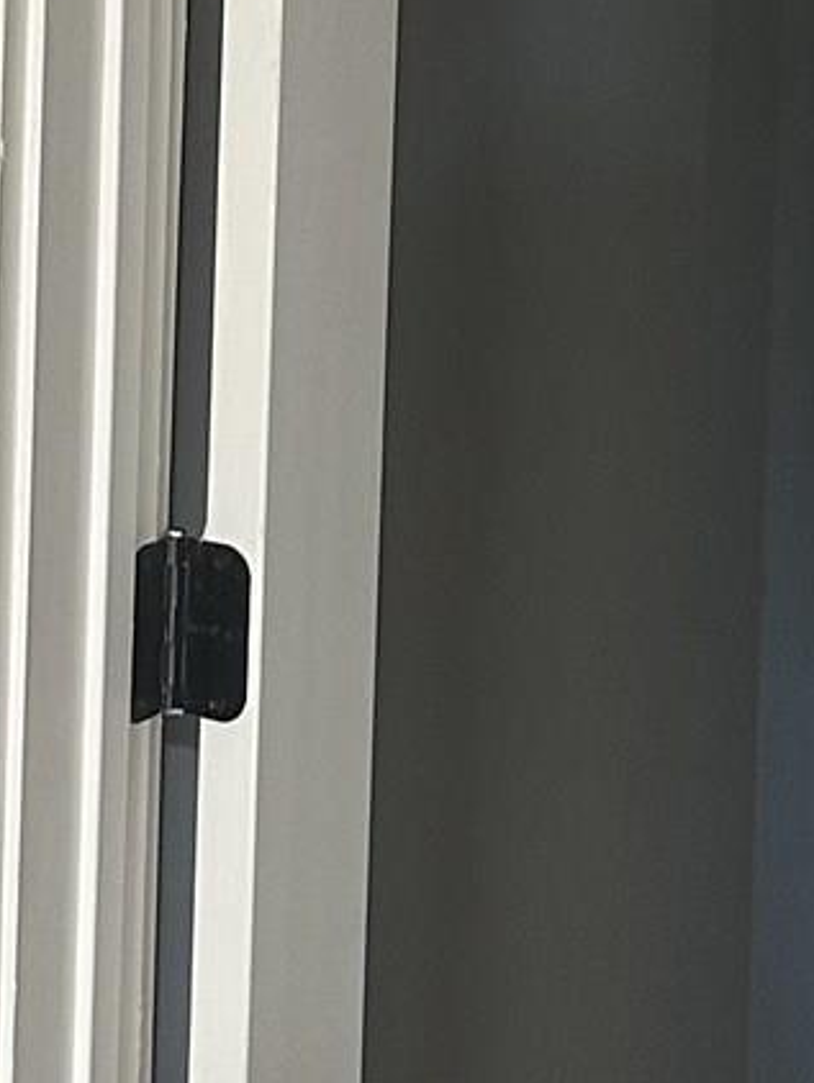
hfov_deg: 11.2
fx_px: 4103
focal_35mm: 131
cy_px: 0
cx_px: 54
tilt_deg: -4.5
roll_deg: -1.6
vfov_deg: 14.8
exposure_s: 1/60
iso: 200
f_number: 1.78
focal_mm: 6.86
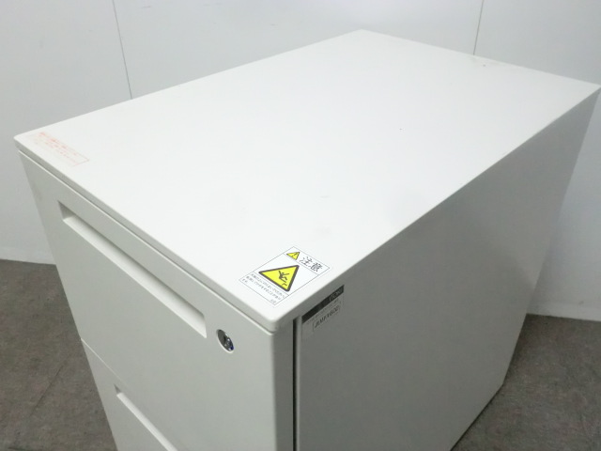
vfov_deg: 44.2
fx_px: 556
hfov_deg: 56.8
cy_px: 226
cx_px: 300
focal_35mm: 32
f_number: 3.5
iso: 800
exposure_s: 1/60
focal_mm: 5.8
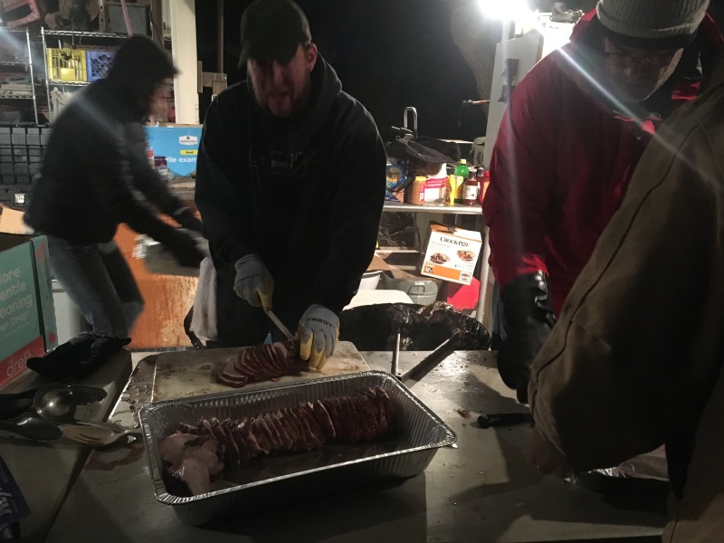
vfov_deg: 48.2
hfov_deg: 61.7
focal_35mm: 29
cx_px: 362
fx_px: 607
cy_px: 272
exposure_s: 1/15
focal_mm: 4.15
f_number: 2.2
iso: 320
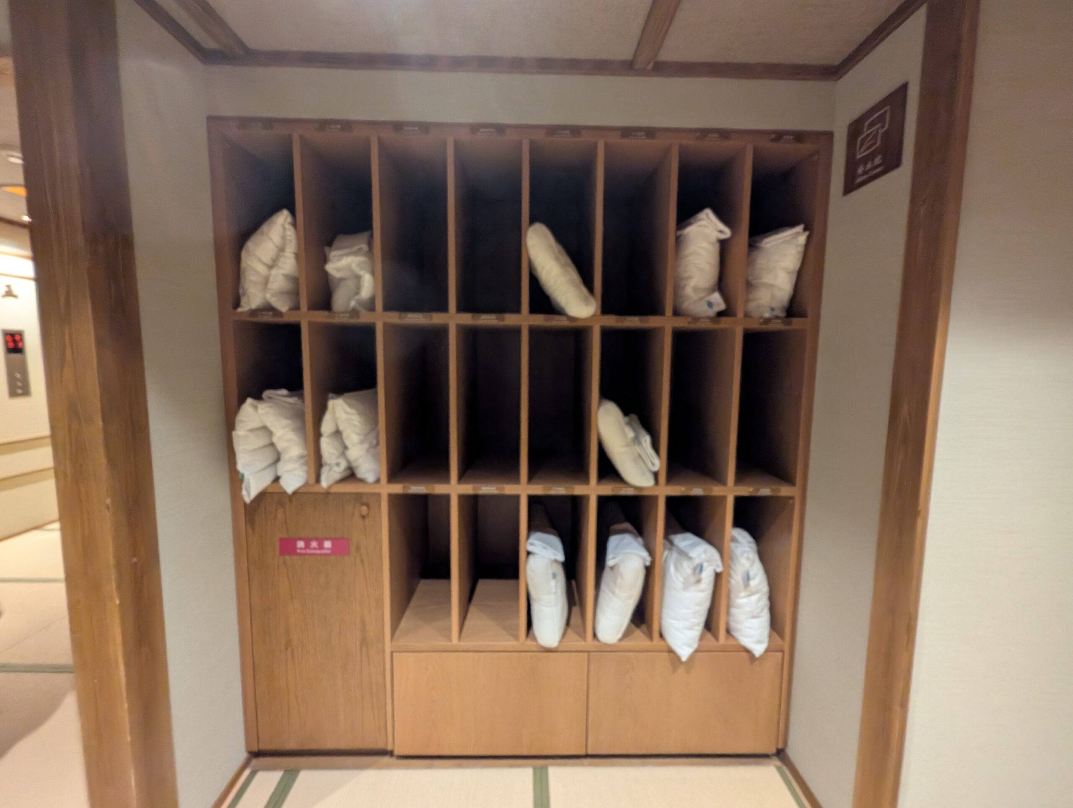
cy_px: 404
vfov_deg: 90.1
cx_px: 536
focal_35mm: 13
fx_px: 404
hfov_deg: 106.1
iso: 473
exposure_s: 1/25
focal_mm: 1.95
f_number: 2.2
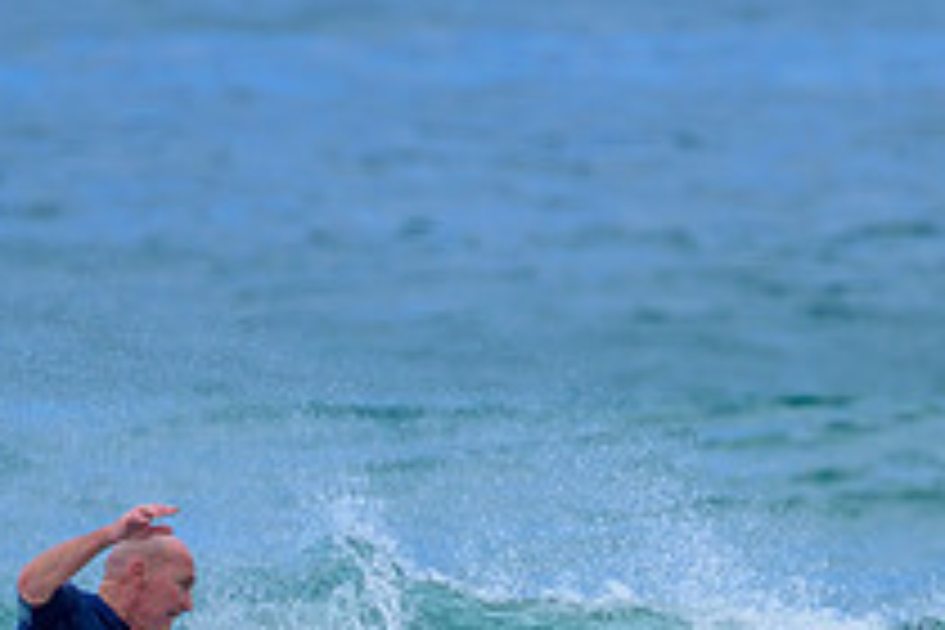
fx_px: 40553
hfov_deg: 1.3
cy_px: 862
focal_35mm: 1545
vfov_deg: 0.9
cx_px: 382
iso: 640
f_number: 8
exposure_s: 1/2000
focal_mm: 560
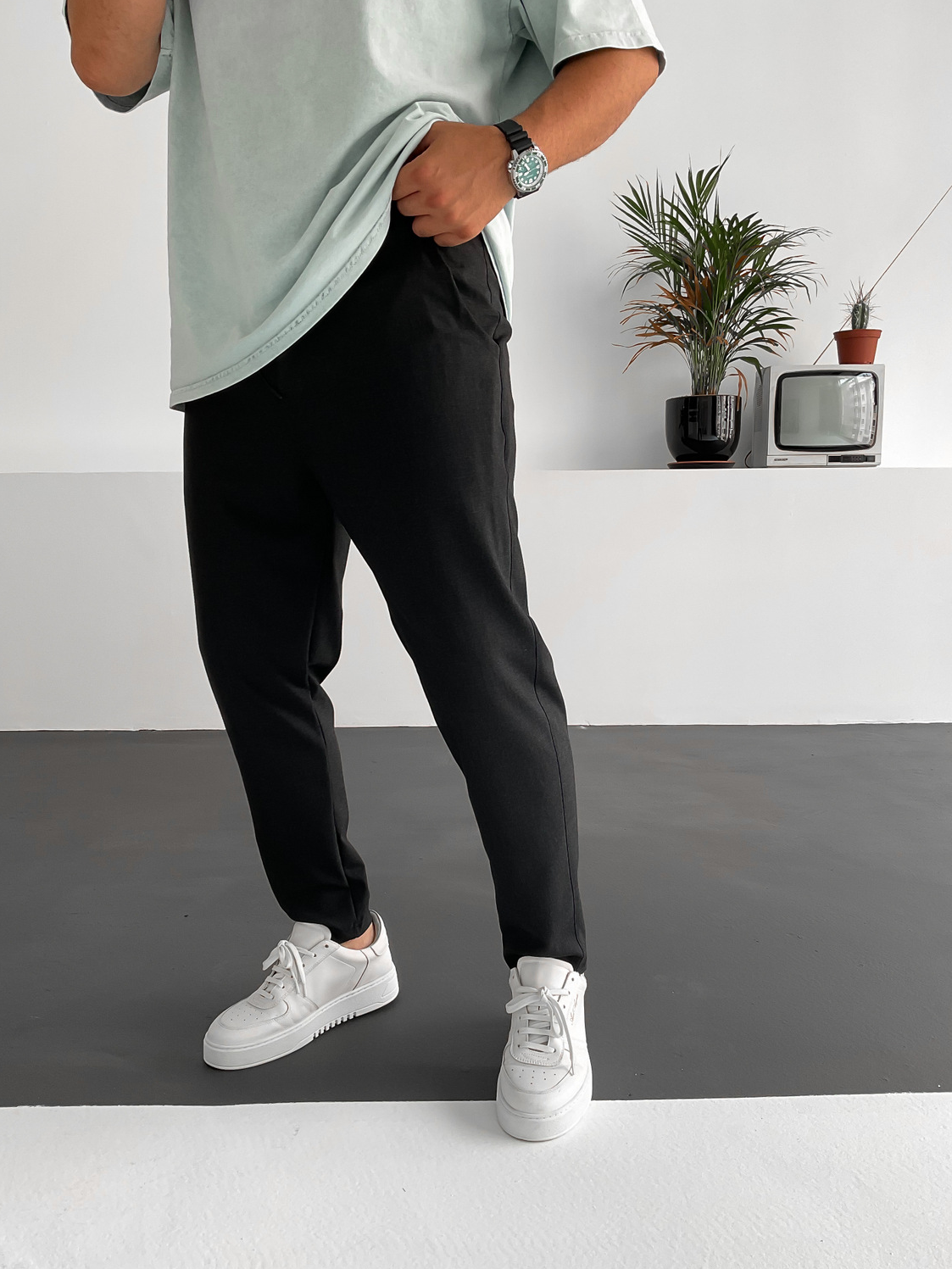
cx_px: 464
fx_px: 1137
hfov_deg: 45.4
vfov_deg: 58.3
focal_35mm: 31
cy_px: 647
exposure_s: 1/120
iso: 32
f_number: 1.8
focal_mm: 3
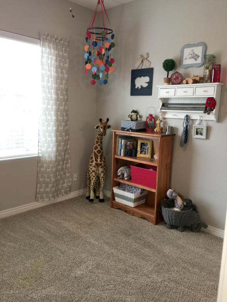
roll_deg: -1.6
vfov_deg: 61.7
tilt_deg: -8.8
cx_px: 114
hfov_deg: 48.2
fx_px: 254
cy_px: 151
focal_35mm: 29
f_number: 2.2
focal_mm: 4.15
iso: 50
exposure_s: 1/30
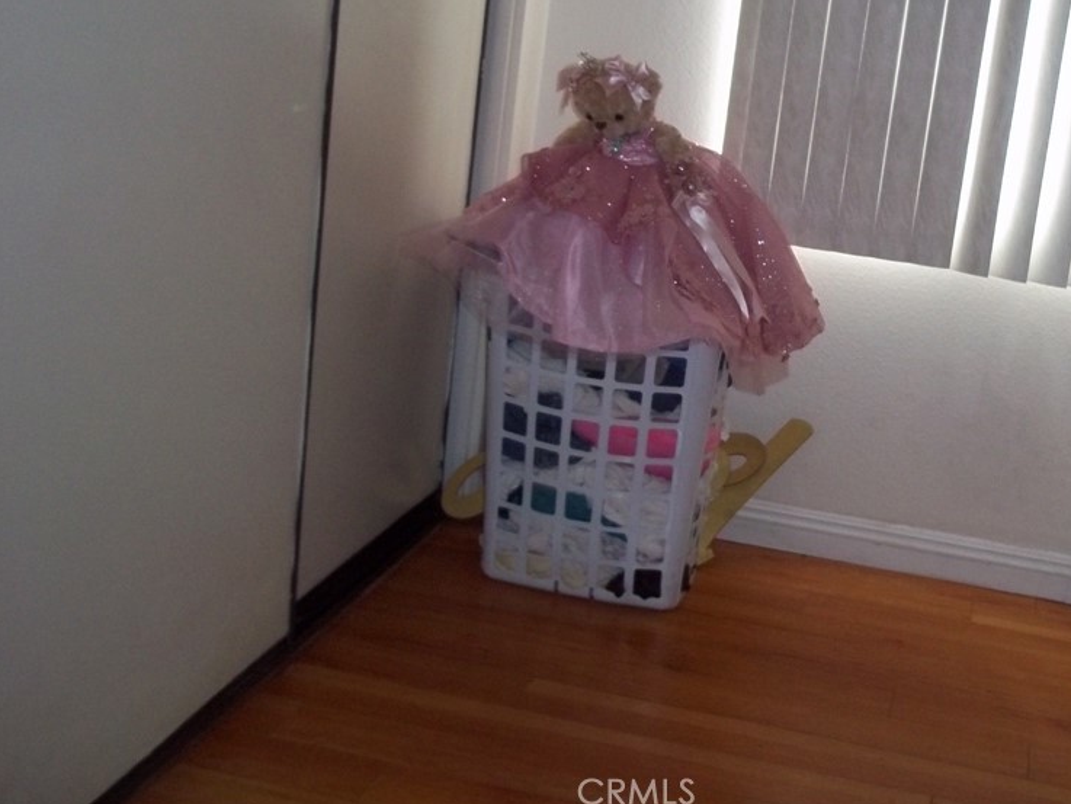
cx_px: 712
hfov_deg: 37.8
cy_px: 254
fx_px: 1547
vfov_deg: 28.9
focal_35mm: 50
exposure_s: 1/30
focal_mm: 6.5
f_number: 3.1
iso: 160
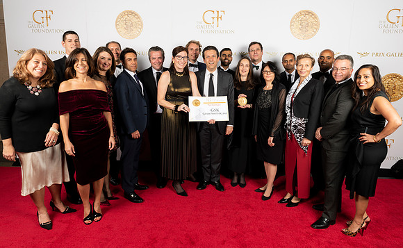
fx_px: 269
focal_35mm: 25
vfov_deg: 49.5
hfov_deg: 73.7
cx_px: 202
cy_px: 114
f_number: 11
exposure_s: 1/125
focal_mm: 24
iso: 64
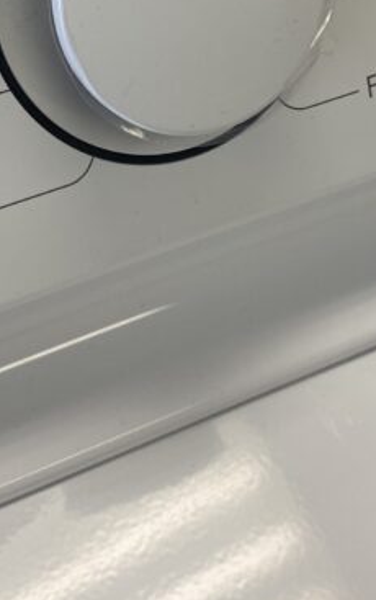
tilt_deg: -44.7
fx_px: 982
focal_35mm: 60
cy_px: 93
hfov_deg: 21.6
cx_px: 123
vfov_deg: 32.7
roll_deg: -3.4
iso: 50
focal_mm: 4.25
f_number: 1.8
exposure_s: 1/131
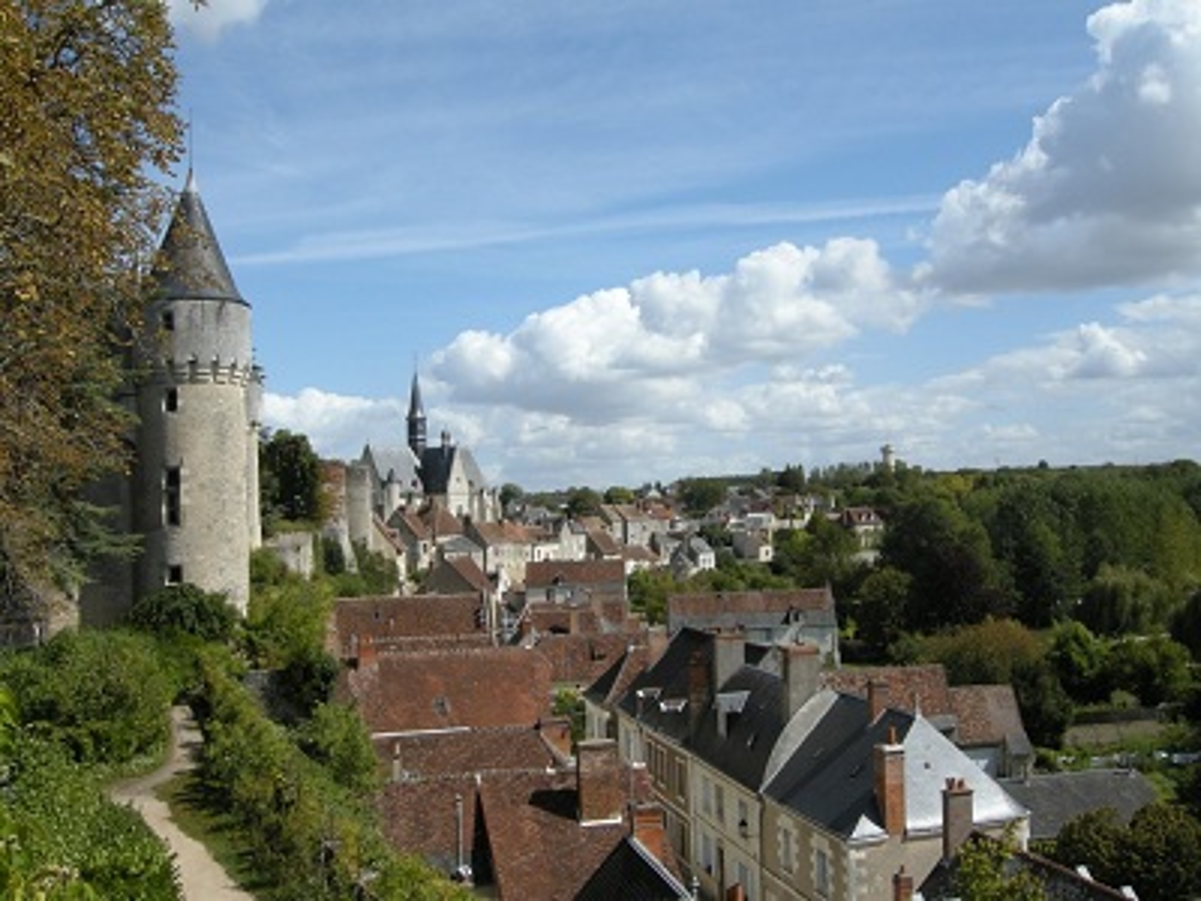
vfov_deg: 40.7
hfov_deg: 52.6
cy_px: 450
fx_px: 1214
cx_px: 600
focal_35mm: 35
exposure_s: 1/283
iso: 64
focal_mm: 7.5
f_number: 6.1
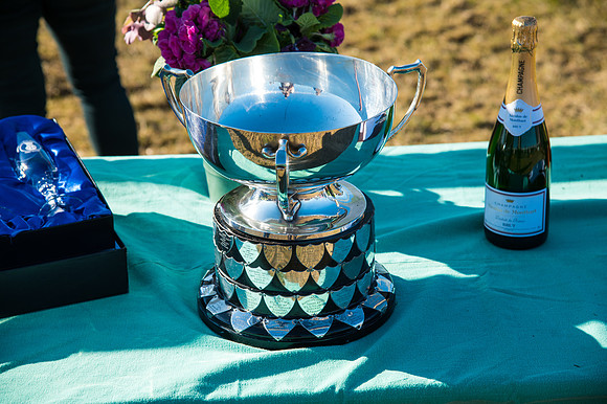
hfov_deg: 21.5
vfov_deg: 14.4
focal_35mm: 95
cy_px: 202
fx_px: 1601
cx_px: 304
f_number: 5
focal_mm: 95
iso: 125
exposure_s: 1/250
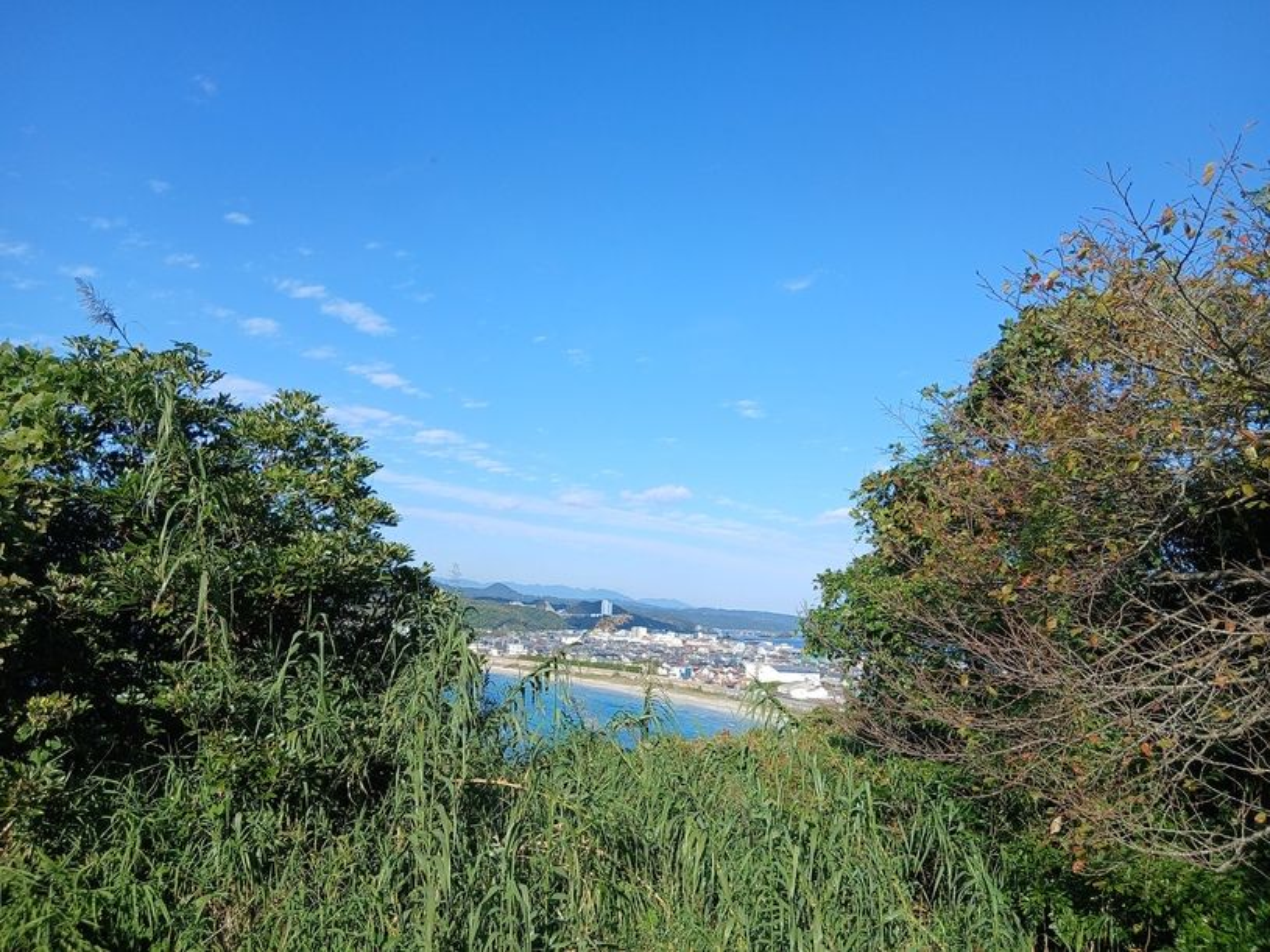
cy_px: 476
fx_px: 954
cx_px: 635
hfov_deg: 67.3
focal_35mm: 26
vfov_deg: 53.1
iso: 20
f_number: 1.8
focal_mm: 3.86
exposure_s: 1/452
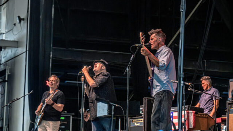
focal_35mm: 148
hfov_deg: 14.5
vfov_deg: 8.2
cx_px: 116
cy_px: 73
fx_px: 915
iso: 8000
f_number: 8
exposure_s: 1/320
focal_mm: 140
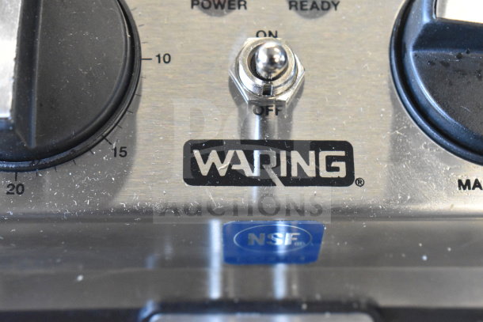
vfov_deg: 16.6
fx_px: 1107
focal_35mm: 82
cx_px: 242
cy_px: 161
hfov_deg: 24.6
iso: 7200
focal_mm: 55
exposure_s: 1/100
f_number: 5.6
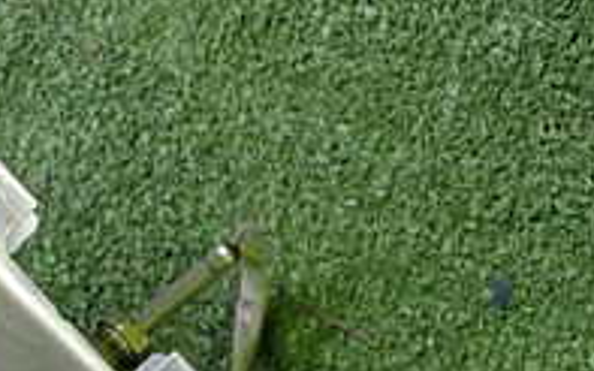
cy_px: 645
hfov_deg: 20.2
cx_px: -103
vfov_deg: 12.4
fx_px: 1570
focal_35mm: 97
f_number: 2.3
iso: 500
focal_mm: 5.4
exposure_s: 1/40
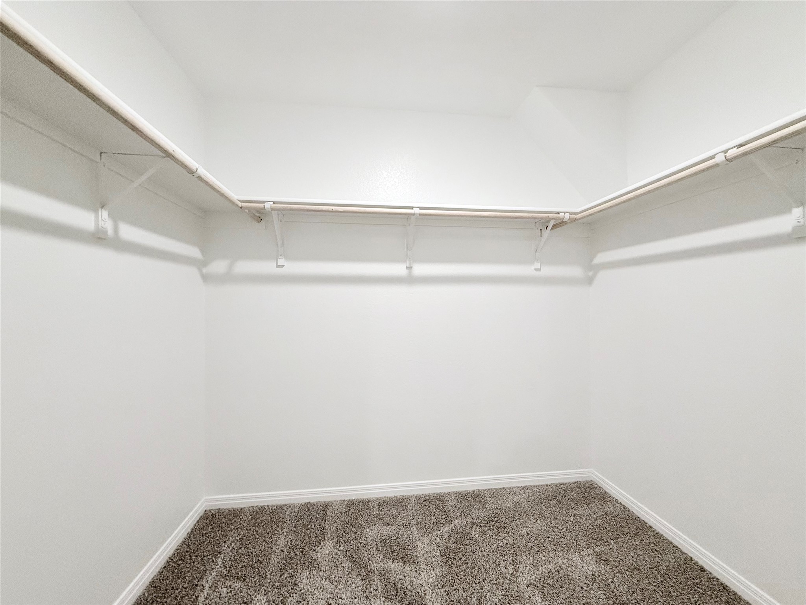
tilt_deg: +1.1
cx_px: 403
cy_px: 302
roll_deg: -0.4
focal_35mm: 14
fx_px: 326
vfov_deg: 85.7
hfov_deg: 102.1
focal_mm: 2.22
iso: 320
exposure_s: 1/120
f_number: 2.2
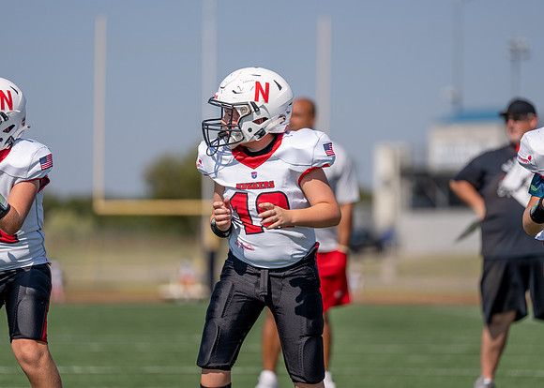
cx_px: 272
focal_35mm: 210
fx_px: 3237
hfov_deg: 9.6
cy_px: 194
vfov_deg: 6.9
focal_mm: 200
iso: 100
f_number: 2.8
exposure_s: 1/3200
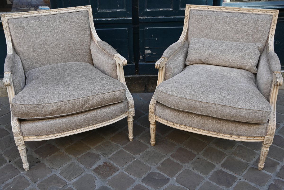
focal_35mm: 37
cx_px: 142
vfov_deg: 36.2
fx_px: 290
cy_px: 95
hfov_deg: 52.2
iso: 200
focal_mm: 24.5
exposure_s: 1/250
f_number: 4.5
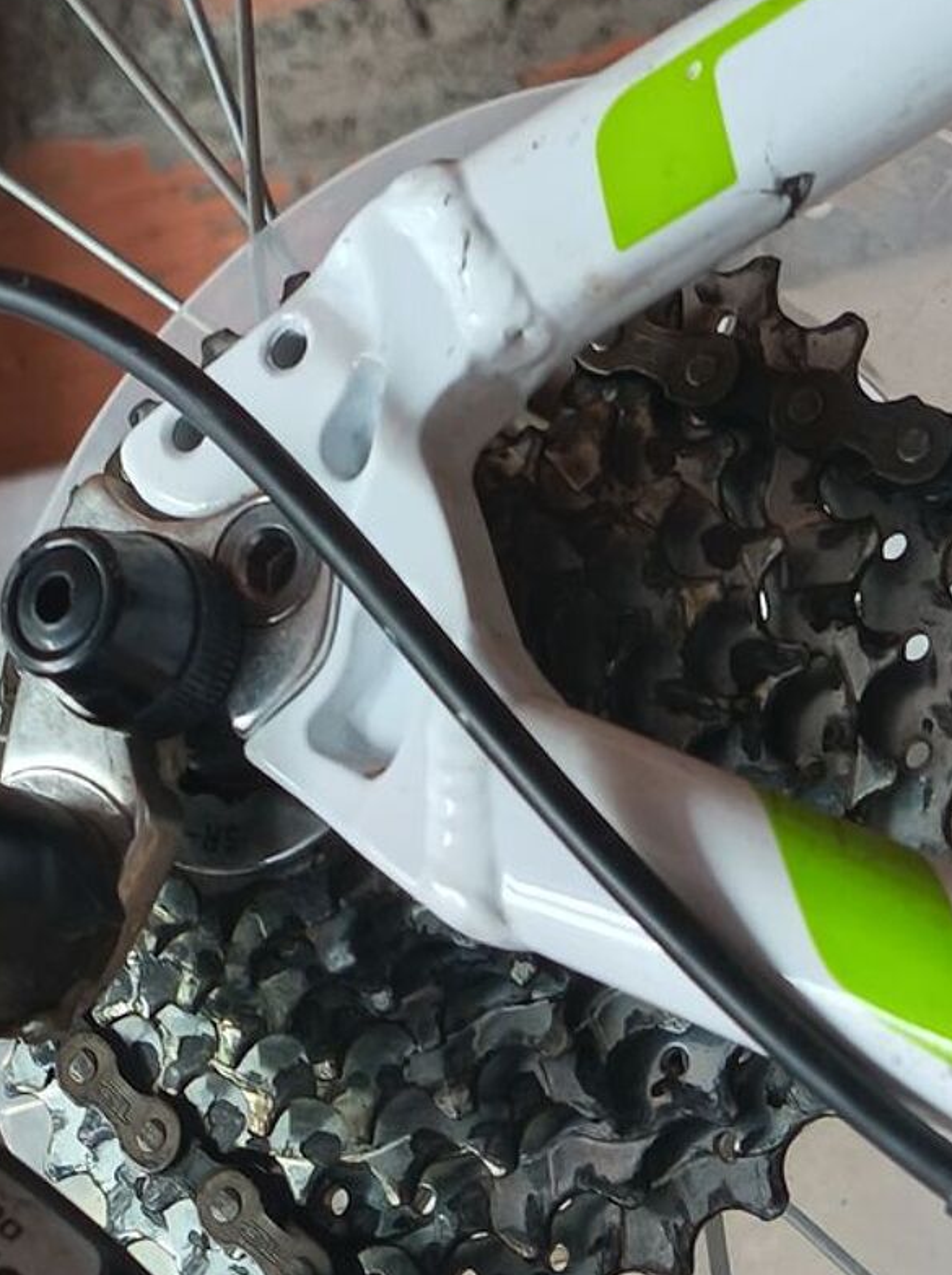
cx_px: 338
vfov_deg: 23.4
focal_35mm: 82
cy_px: 1064
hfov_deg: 17.9
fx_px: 3014
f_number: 1.75
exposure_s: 1/100
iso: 811
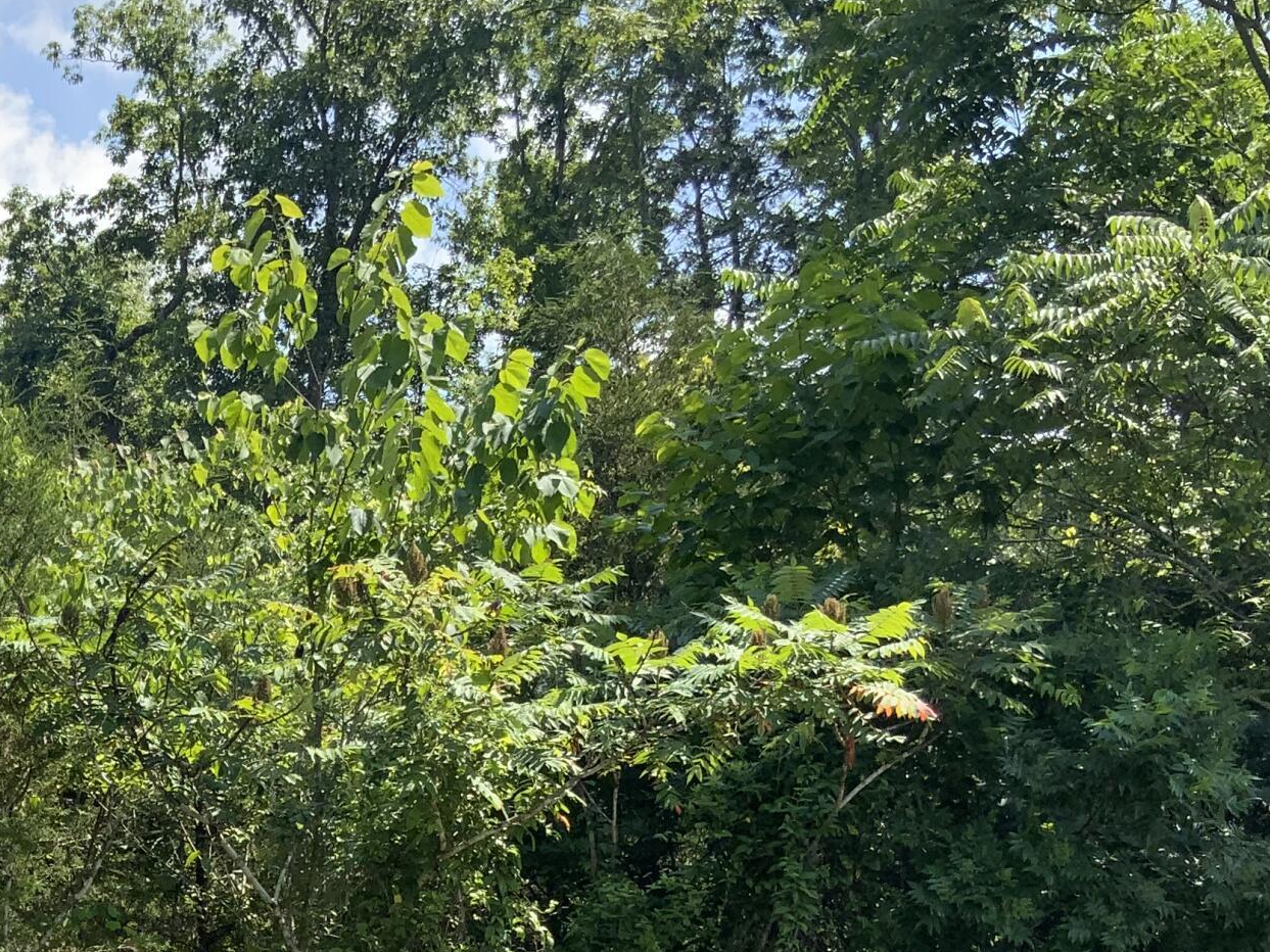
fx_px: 2568
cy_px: 895
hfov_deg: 26.5
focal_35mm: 70
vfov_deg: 20.5
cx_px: 42
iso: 16
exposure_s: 1/691
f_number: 1.8
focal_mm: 3
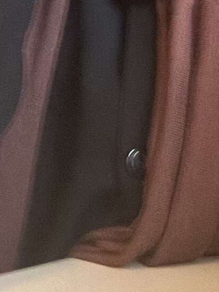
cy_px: -388
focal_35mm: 140
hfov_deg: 10.5
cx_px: 217
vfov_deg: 11.7
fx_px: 1182
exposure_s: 1/60
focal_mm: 2.71
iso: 125
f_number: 2.2
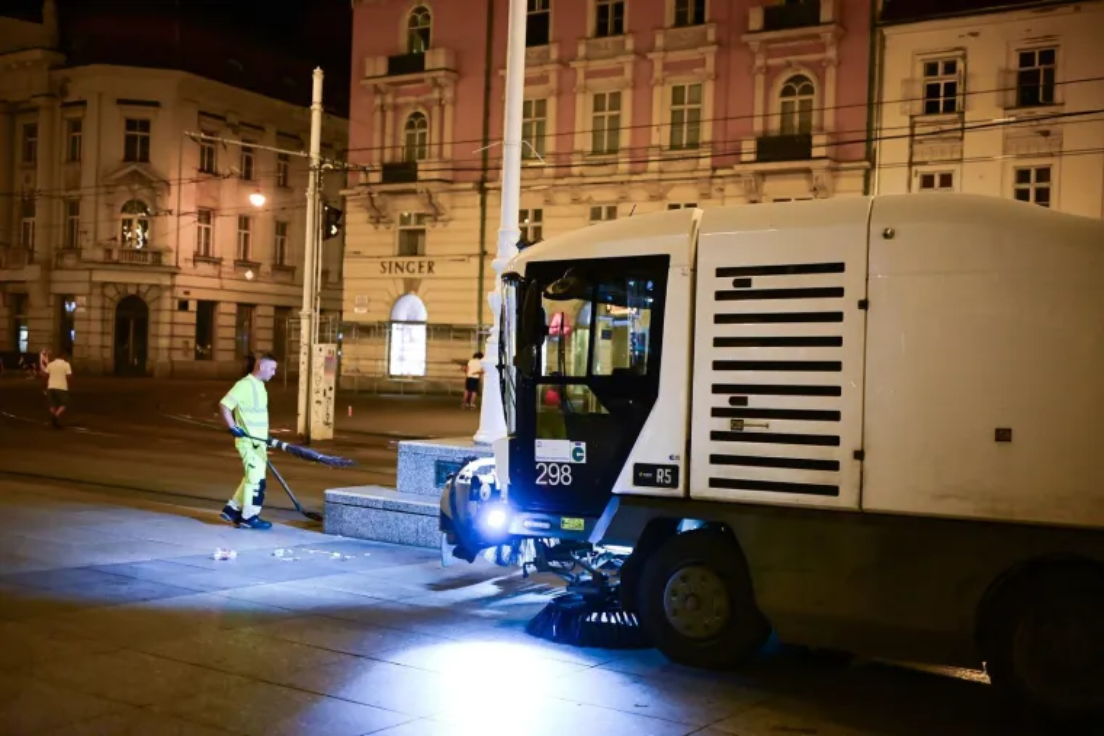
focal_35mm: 40
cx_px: 552
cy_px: 368
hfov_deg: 48.5
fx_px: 1227
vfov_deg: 33.4
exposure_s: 1/500
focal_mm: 40
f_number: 2
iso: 6400
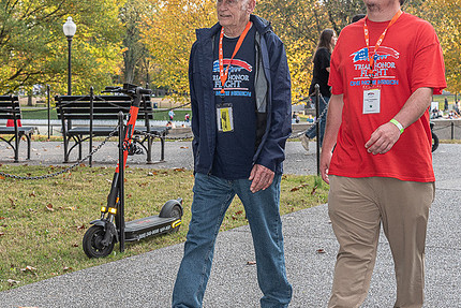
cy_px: 100
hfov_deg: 21.2
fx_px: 1230
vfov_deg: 14.2
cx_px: 261
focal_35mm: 96
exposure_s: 1/250
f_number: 7.1
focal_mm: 55
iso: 500
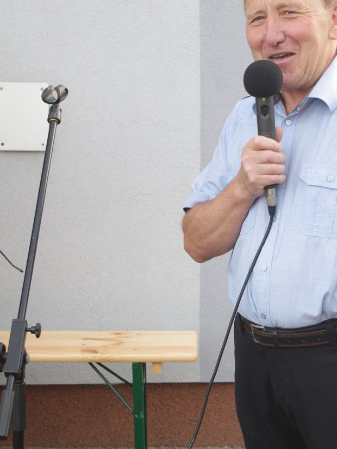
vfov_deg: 18.5
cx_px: 267
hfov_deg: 13.9
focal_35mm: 106
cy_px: 281
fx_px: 1376
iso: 400
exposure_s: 1/180
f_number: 4.5
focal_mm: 37.5
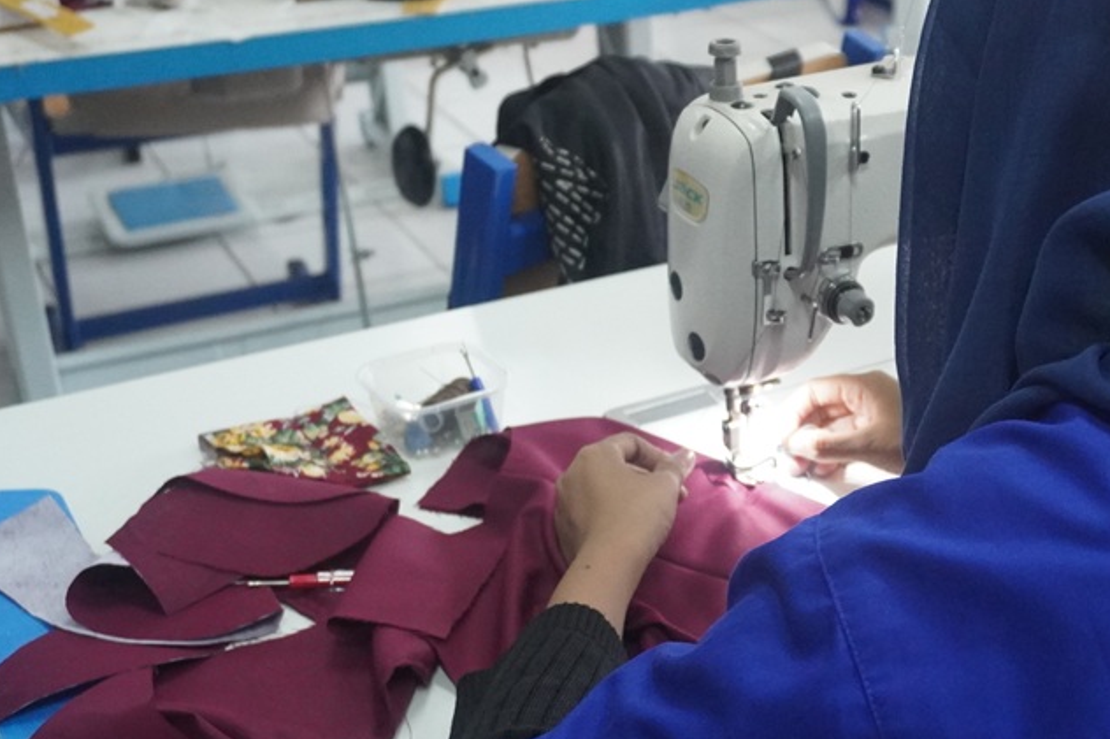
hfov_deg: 33.9
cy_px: 388
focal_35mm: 57
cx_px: 905
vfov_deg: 23.8
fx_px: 1757
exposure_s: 1/160
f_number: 4
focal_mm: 20
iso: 2500
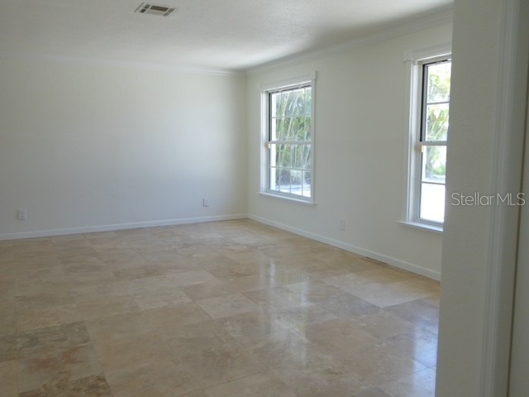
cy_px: 198
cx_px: 264
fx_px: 443
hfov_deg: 61.7
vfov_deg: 48.2
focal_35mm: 29
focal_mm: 5
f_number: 3.5
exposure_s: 1/60
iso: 200
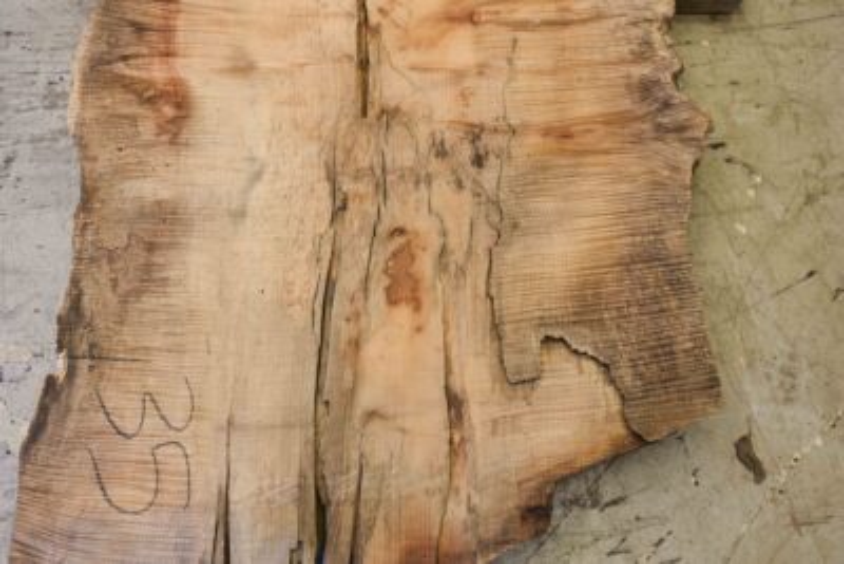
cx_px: 422
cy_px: 282
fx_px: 821
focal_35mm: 35
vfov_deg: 37.9
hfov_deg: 54.4
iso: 400
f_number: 6.3
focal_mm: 35
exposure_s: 1/160
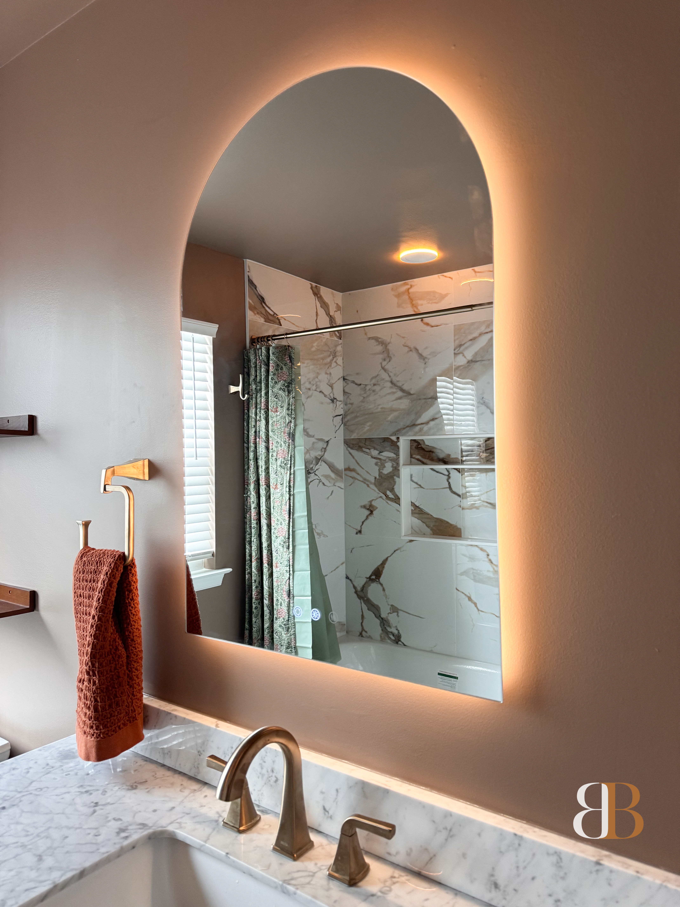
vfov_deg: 71.6
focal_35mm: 24
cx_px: 340
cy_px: 454
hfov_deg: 56.8
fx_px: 629
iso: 320
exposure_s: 1/60
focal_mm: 6.76
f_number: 1.78
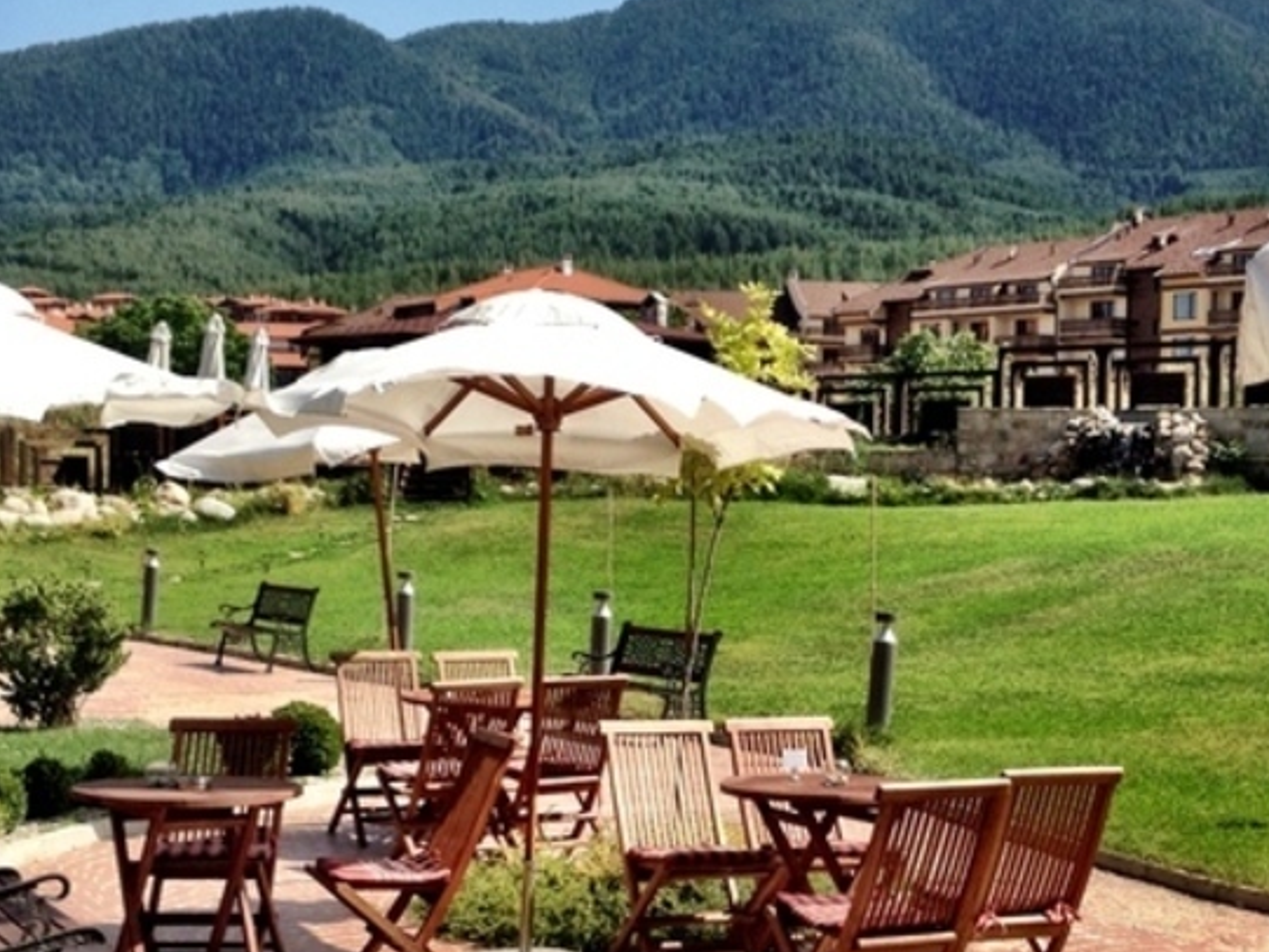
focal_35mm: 69
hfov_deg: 28.1
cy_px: 532
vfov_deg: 21.3
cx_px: 707
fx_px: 2530
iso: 64
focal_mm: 4.28
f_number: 2.4
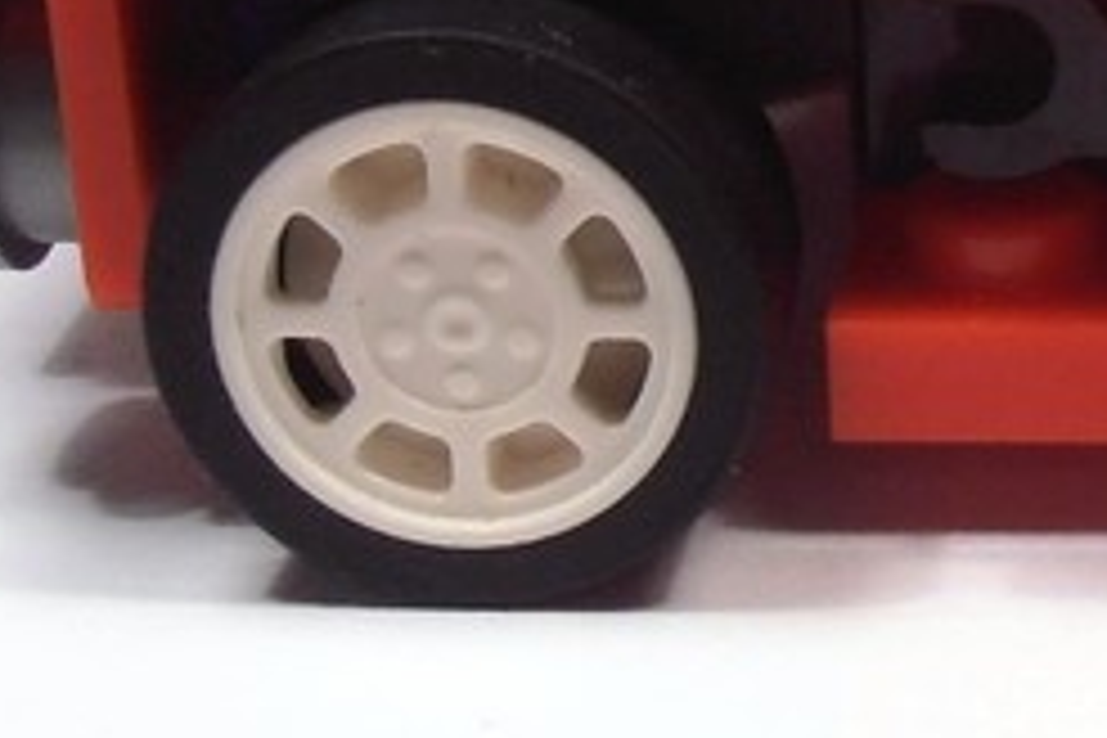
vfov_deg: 9.6
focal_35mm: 141
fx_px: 4335
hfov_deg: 14.0
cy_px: -43
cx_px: 1418
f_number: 3.9
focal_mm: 6.61
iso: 80
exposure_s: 1/50
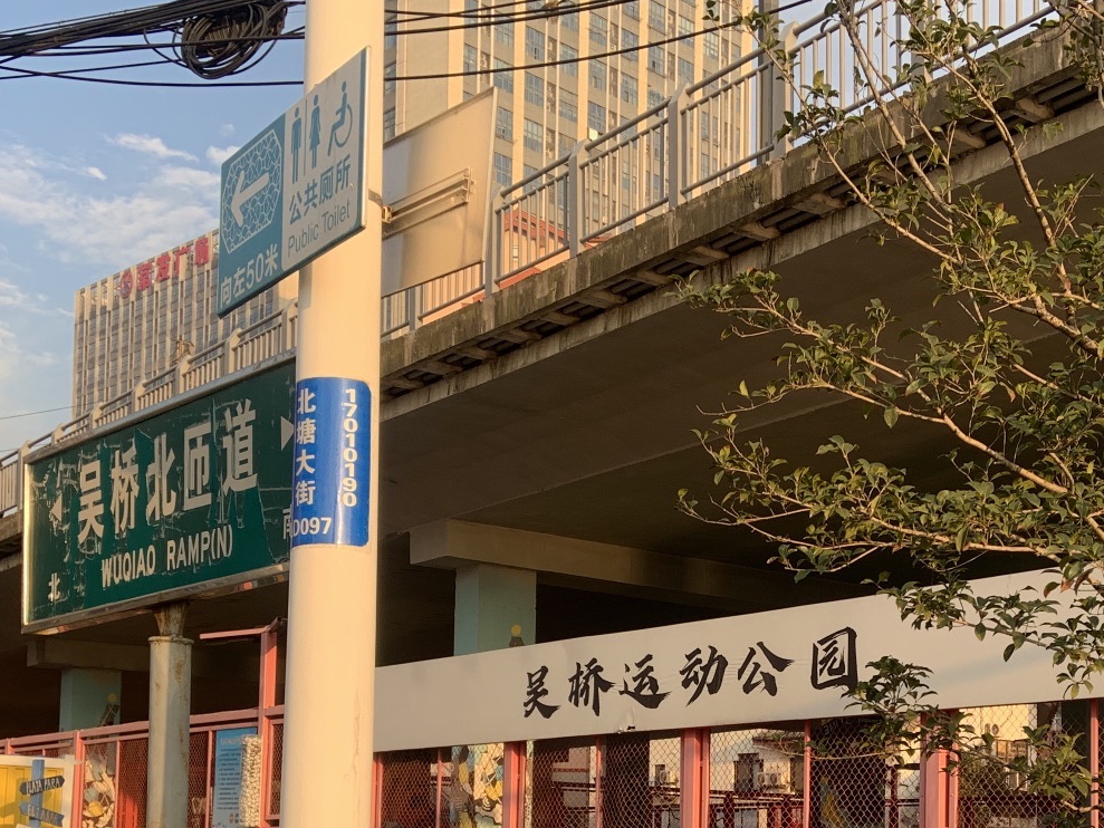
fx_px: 1691
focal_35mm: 53
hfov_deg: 35.8
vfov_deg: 26.5
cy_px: 760
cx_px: 735
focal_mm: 4.25
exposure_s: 1/512
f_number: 1.8
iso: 25
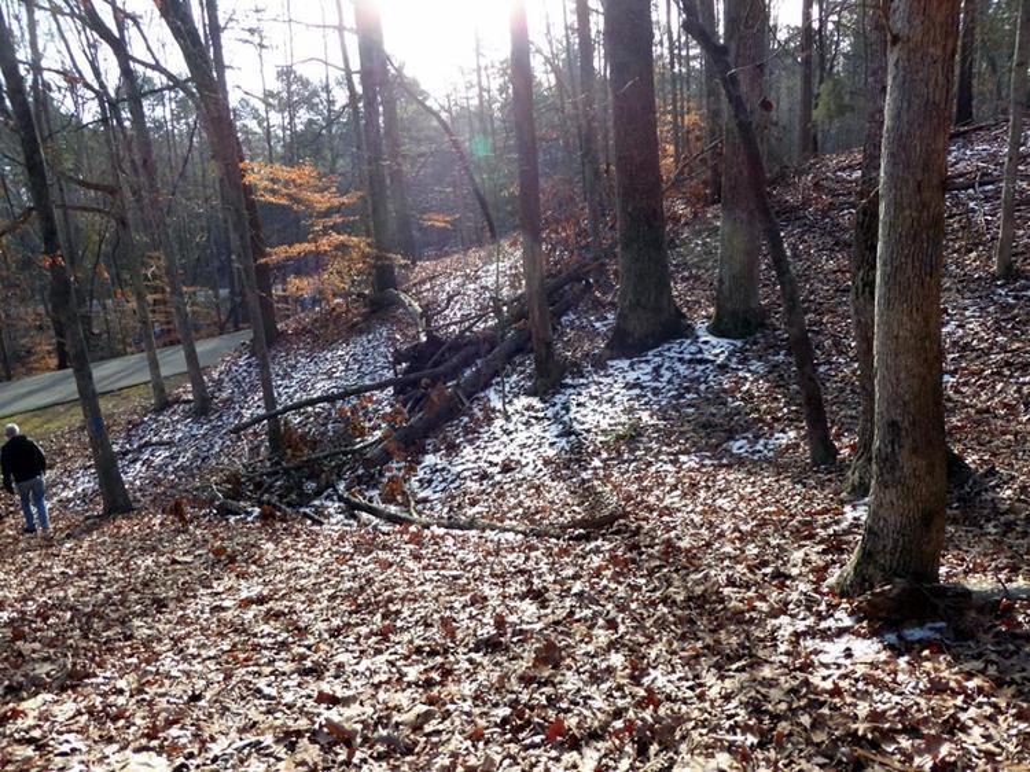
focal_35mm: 25
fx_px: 744
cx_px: 515
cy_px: 386
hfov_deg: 69.4
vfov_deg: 54.9
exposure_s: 1/250
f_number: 3.3
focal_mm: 4.3
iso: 160
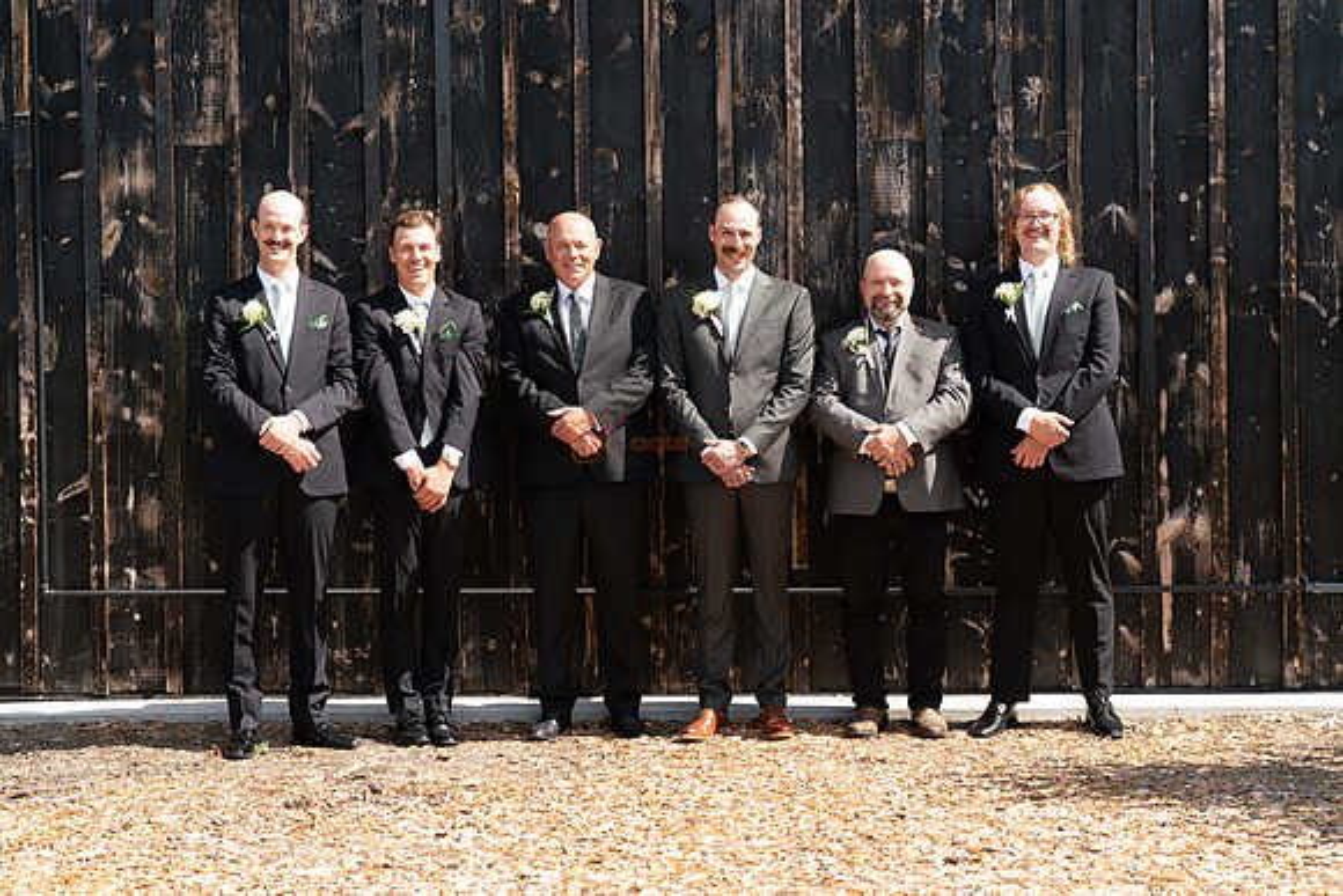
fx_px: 2276
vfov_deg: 22.3
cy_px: 448
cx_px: 672
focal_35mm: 61
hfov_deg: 32.9
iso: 400
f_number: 4.5
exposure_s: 1/1000
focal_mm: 61
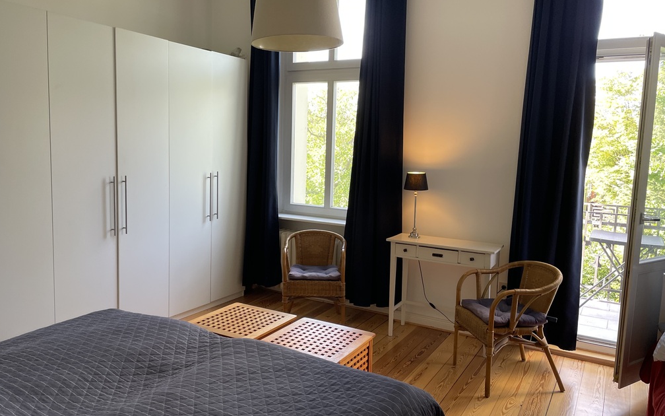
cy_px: 214
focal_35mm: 28
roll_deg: -1.7
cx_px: 328
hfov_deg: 66.5
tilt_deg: -7.6
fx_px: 507
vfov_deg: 44.5
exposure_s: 1/121
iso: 125
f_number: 1.6
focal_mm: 4.2
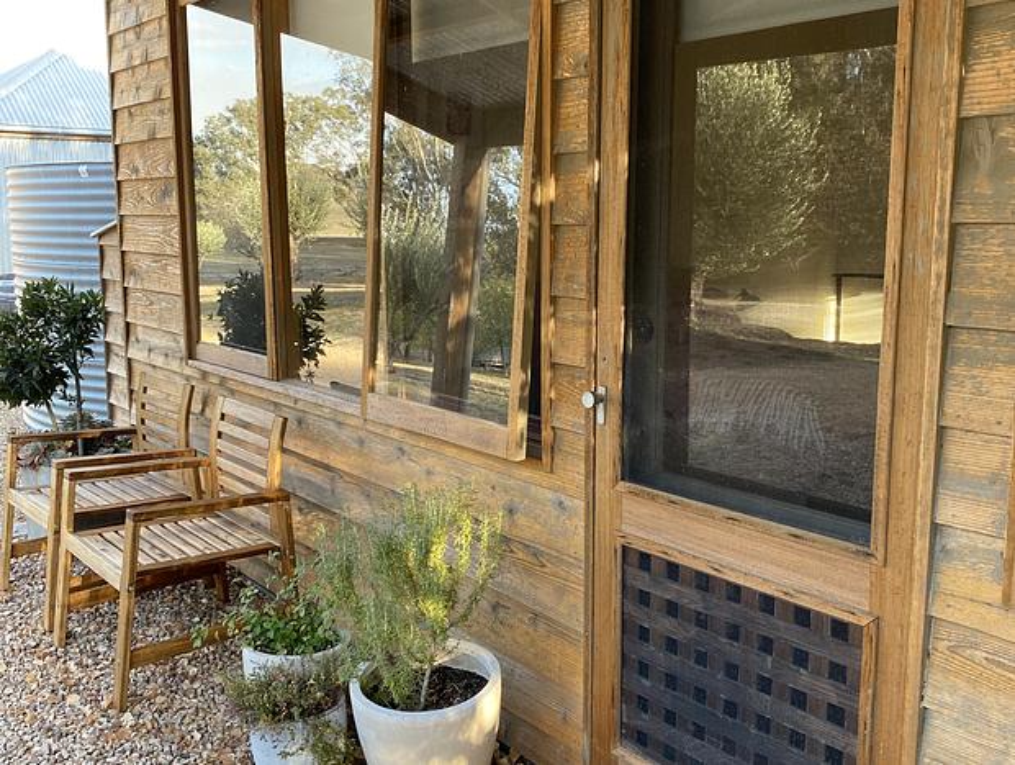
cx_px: 508
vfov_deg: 53.2
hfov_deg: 67.2
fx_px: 764
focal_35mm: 26
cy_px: 382
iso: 80
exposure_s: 1/121
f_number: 1.8
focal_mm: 4.25
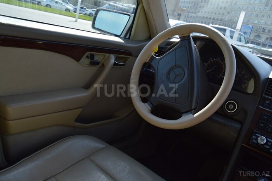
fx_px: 260
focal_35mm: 34
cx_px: 136
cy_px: 90
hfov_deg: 55.1
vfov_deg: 38.3
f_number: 6.3
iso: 100
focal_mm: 23
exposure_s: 1/125
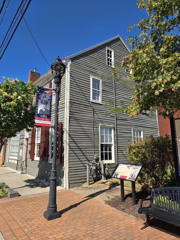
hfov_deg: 58.9
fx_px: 159
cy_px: 120
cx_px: 90
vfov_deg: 73.9
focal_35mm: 23
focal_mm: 5.4
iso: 25
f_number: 1.8
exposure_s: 1/1538
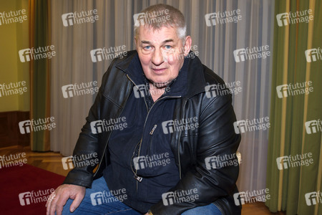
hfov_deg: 73.7
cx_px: 161
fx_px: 215
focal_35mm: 24
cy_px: 108
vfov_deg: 53.1
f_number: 5
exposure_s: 1/160
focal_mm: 24
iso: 800
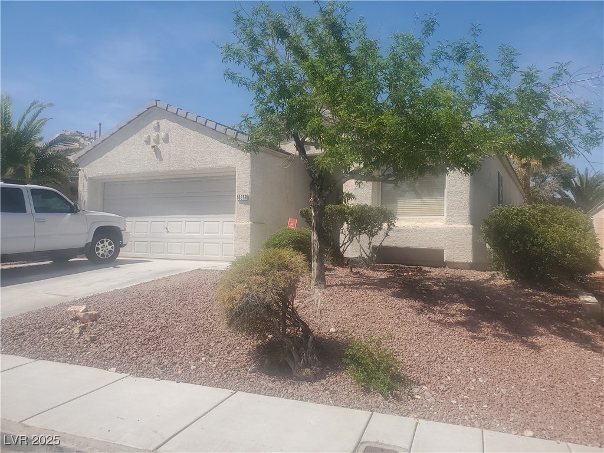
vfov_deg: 53.1
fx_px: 454
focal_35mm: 26
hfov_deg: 67.3
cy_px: 226
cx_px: 302
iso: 50
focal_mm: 4.3
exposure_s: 1/1788
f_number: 2.4
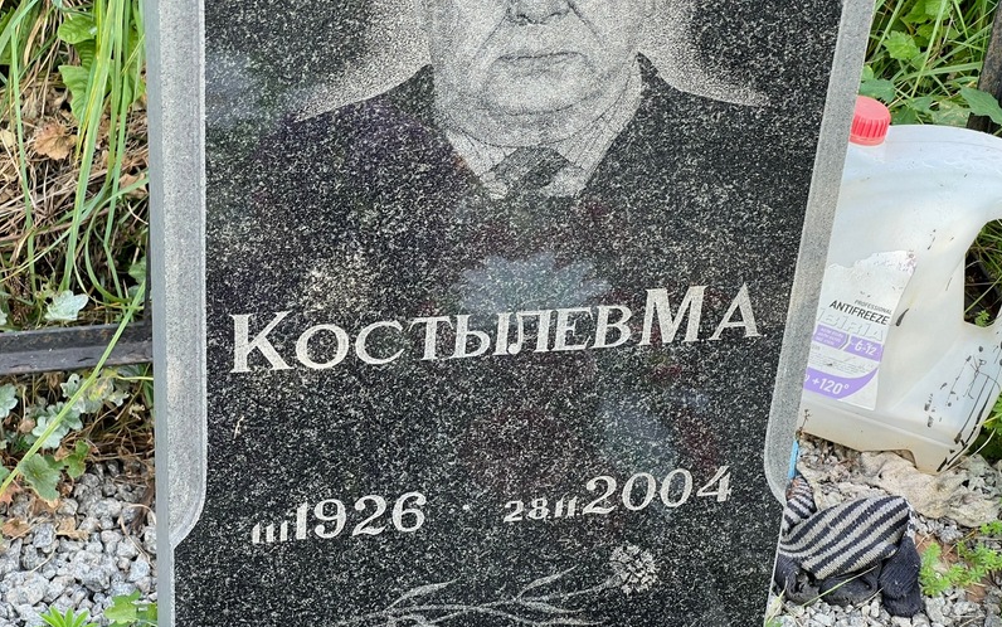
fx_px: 2240
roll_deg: -4.9
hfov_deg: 25.2
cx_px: 501
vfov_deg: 15.9
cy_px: 376
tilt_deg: -37.7
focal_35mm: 82
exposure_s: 1/99
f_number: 2.8
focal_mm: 9
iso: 64
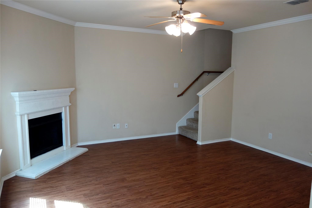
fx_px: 243
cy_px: 104
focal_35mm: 28
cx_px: 156
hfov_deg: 65.5
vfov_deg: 46.4
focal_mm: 10.4
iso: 160
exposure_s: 1/50
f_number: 1.8
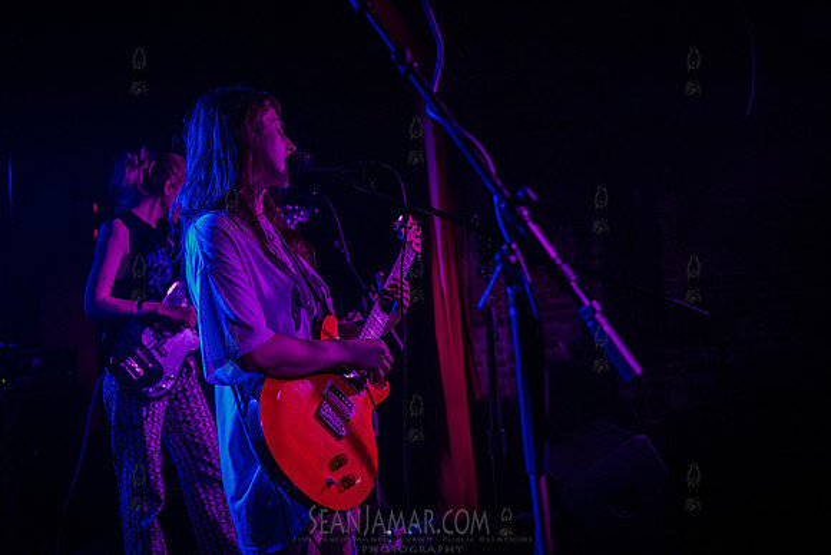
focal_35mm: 35
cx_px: 416
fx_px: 808
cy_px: 278
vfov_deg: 37.9
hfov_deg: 54.4
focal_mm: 35
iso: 16000
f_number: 3.2
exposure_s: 1/250
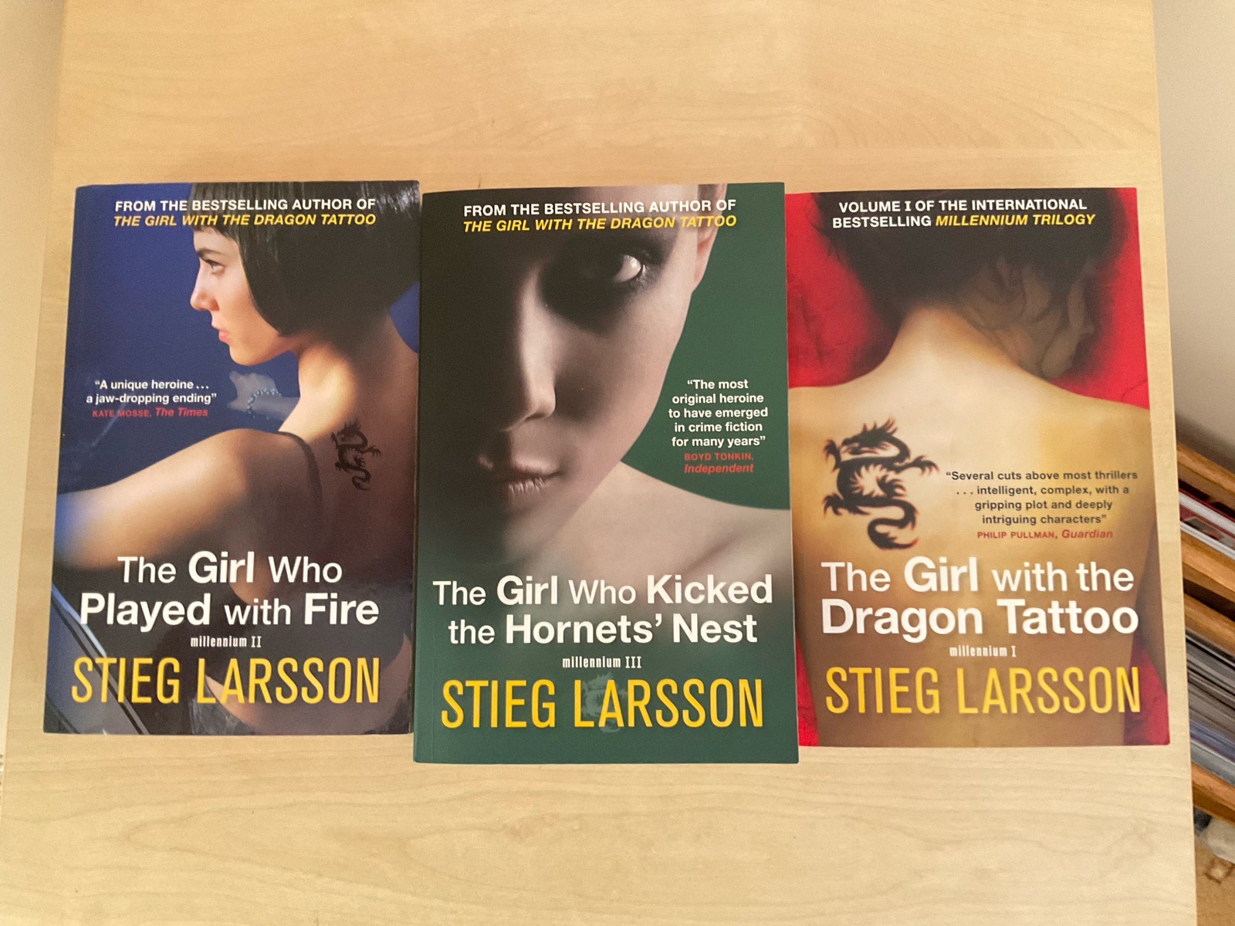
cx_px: 618
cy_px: 463
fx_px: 1035
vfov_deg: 48.2
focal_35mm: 29
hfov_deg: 61.7
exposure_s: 1/30
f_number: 1.8
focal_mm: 3
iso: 500
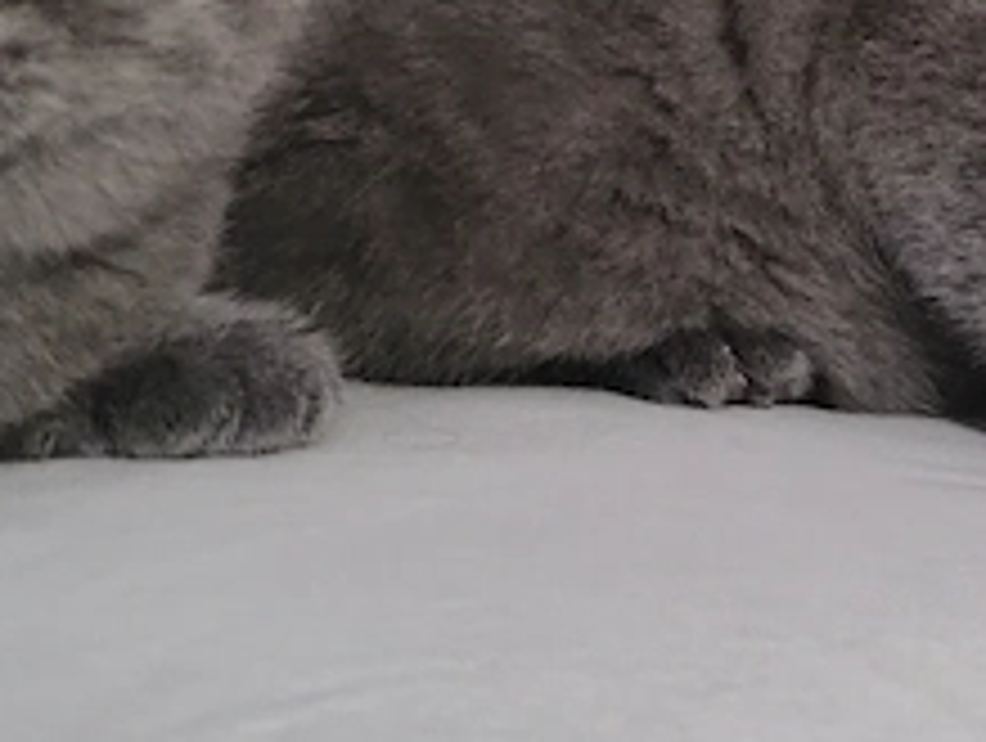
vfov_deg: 14.0
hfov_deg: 18.3
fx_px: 2996
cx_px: 923
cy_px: 112
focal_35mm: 105
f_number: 1.8
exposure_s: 1/36
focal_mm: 6.06
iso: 1000
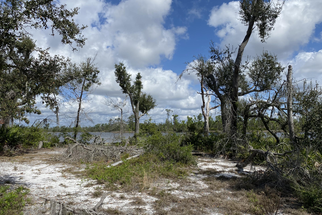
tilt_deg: +3.3
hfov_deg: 65.5
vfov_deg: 46.4
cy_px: 108
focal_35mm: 28
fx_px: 250
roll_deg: +0.8
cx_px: 162
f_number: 1.8
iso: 32
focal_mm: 4.25
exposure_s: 1/4831
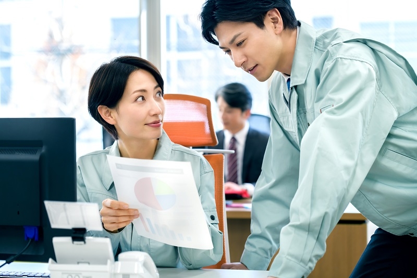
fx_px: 811
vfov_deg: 19.4
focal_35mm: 70
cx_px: 208
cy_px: 139
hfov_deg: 28.8
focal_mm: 70
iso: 400
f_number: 3.5
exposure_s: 1/250
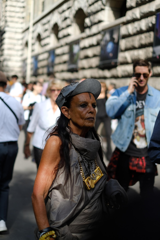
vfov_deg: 37.5
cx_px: 80
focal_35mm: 53
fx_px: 353
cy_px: 120
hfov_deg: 25.5
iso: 200
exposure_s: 1/8000
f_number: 1.4
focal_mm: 35
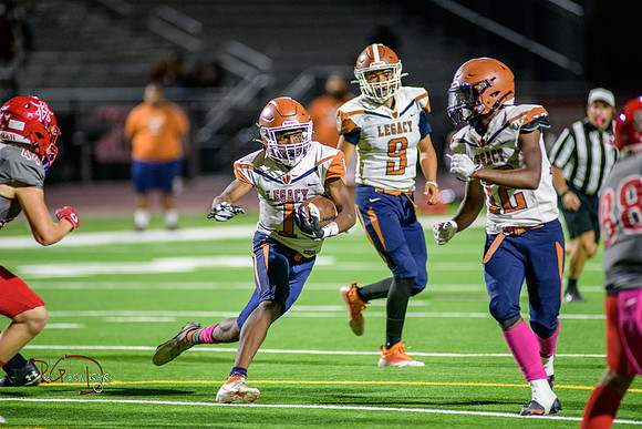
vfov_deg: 4.6
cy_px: 214
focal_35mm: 300
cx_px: 321
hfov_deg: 6.9
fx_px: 5351
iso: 2000
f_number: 2.8
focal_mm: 300
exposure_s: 1/500
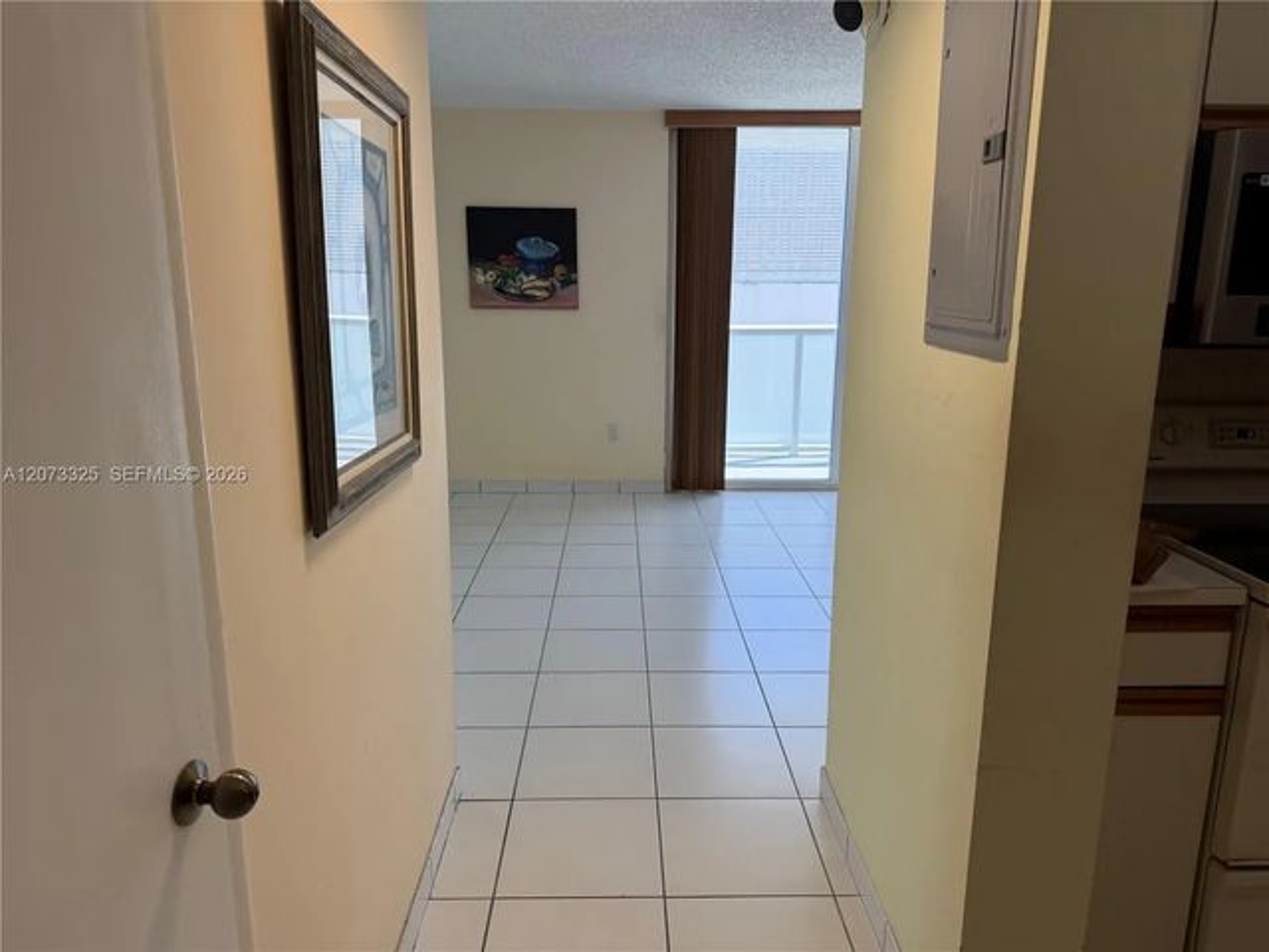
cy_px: 476
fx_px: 880
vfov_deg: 56.8
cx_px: 634
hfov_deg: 71.6
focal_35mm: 24
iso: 80
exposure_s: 1/293
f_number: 1.78
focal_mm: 6.76
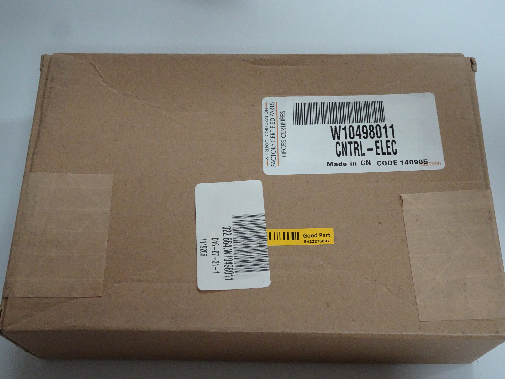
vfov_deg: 36.0
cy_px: 190
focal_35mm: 40
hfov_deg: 46.8
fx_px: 584
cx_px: 252
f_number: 4
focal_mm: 6.8
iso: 640
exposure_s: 1/40
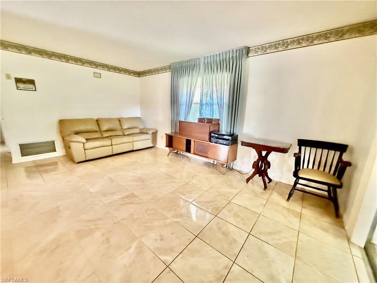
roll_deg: -2.5
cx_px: 188
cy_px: 142
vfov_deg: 85.7
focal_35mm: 14
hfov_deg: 102.1
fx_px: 152
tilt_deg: -13.2
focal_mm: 2.22
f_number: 2.2
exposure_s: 1/60
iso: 1250
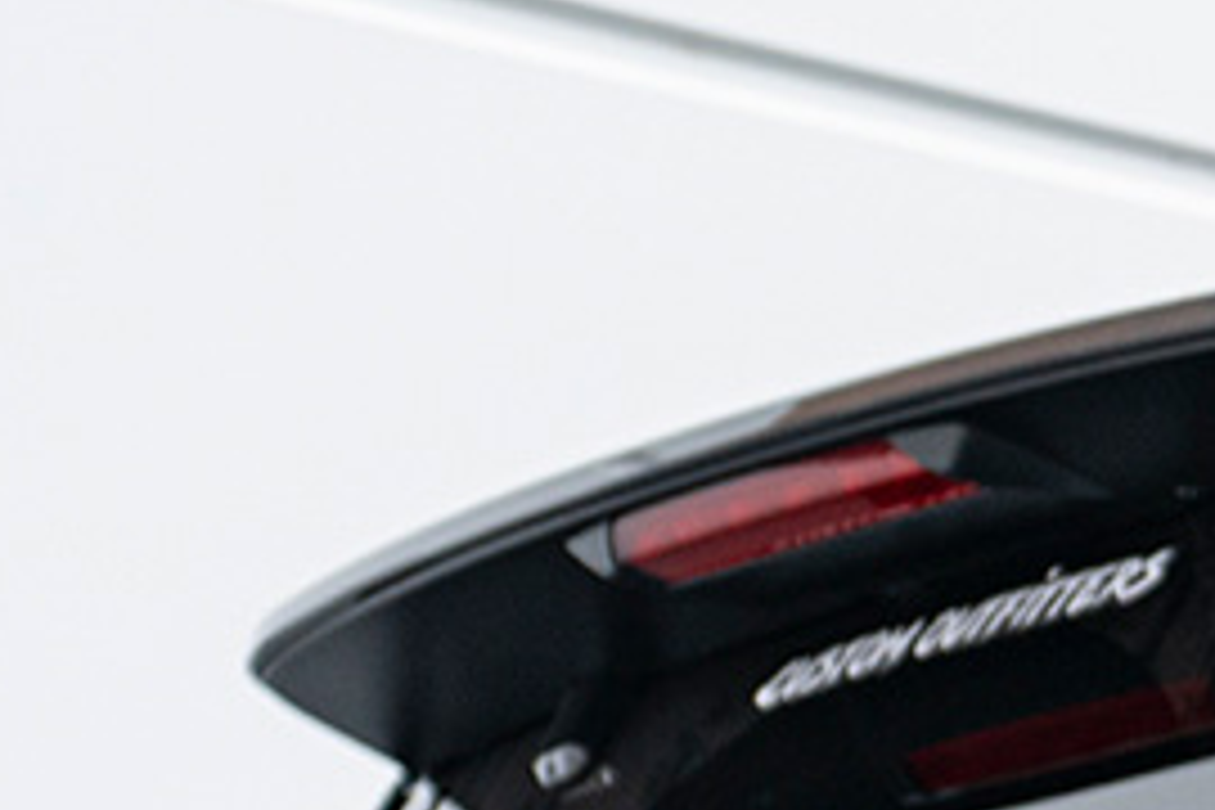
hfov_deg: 8.0
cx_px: 3231
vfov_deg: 5.6
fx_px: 7863
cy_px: 2214
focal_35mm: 233
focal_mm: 35
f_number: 4
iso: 125
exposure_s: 1/60
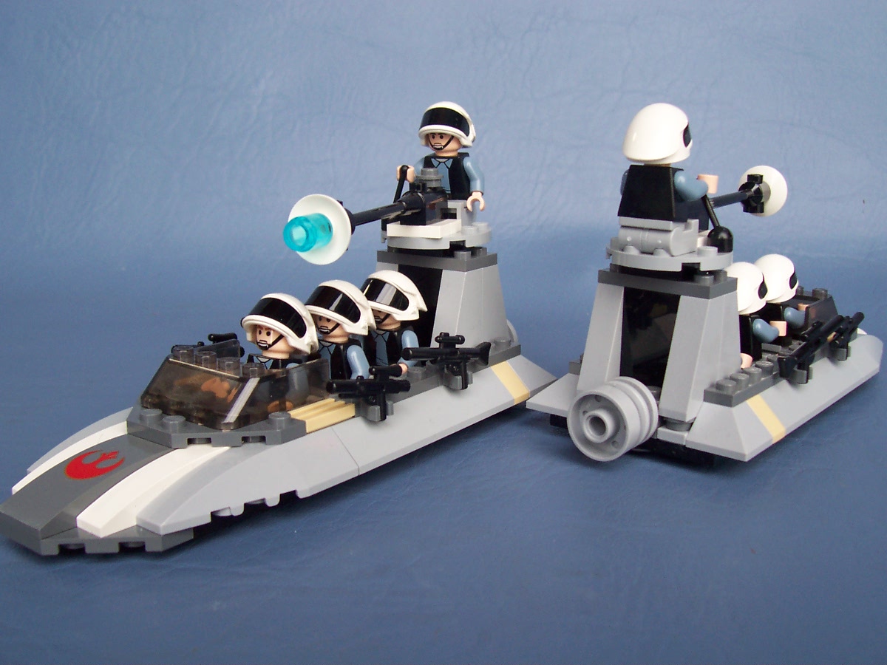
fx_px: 948
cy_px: 332
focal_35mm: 37
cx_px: 444
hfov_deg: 50.1
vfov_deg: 38.7
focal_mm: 5.6
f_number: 2.8
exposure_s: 1/125
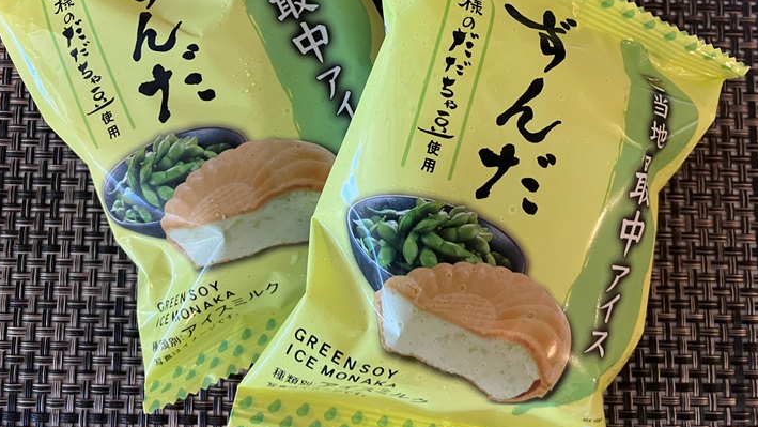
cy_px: 150
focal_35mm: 31
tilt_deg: -83.2
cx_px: 375
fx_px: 623
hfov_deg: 62.6
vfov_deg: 37.5
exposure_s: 1/50
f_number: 1.8
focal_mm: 3.99
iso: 100
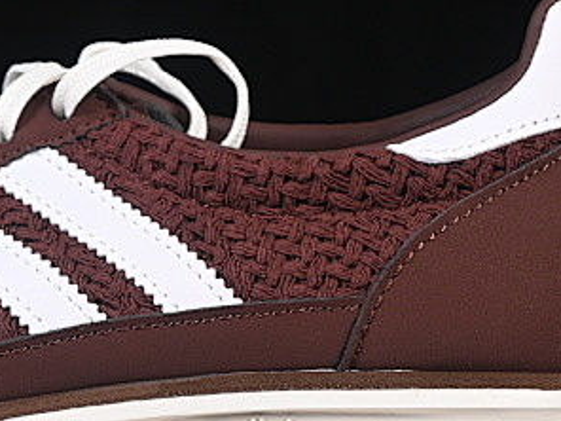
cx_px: 42
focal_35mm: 263
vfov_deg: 5.6
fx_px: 4262
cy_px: 72
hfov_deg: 7.5
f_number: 6.3
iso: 160
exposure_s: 1/60
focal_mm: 50
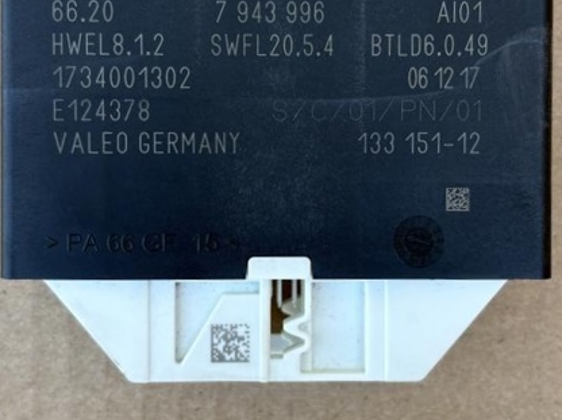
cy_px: 115
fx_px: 649
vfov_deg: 35.3
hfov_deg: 46.8
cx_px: 281
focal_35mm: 40
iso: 40
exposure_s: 1/237
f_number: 1.6
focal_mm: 5.96
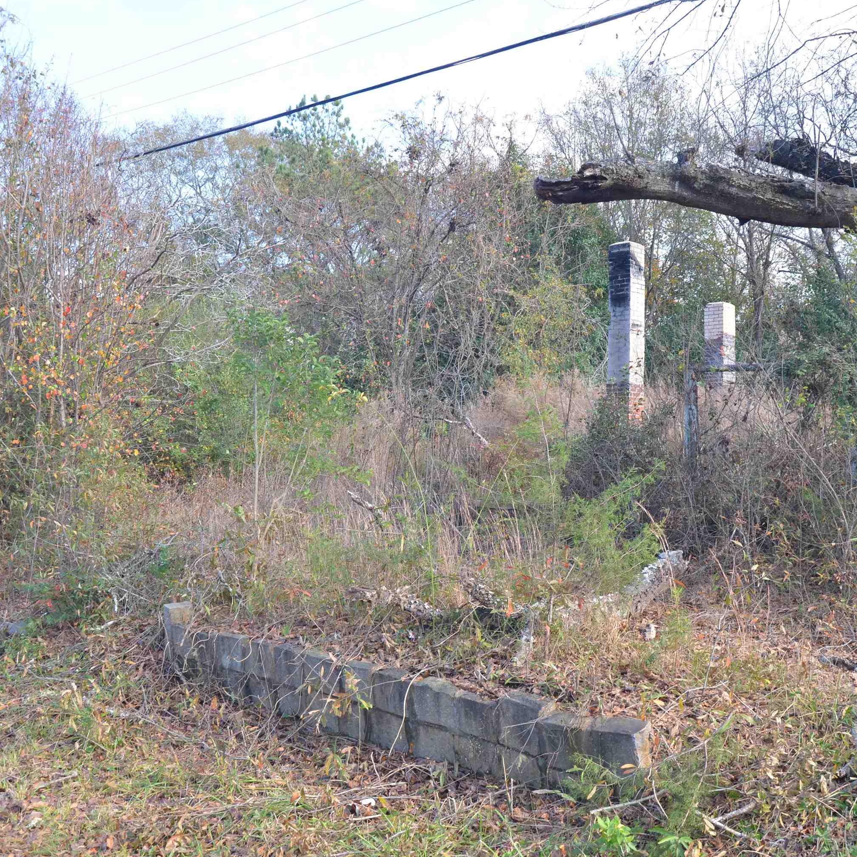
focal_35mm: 35
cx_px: 504
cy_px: 425
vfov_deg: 47.2
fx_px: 980
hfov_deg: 47.0
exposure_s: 1/160
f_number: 6.3
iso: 200
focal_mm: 18
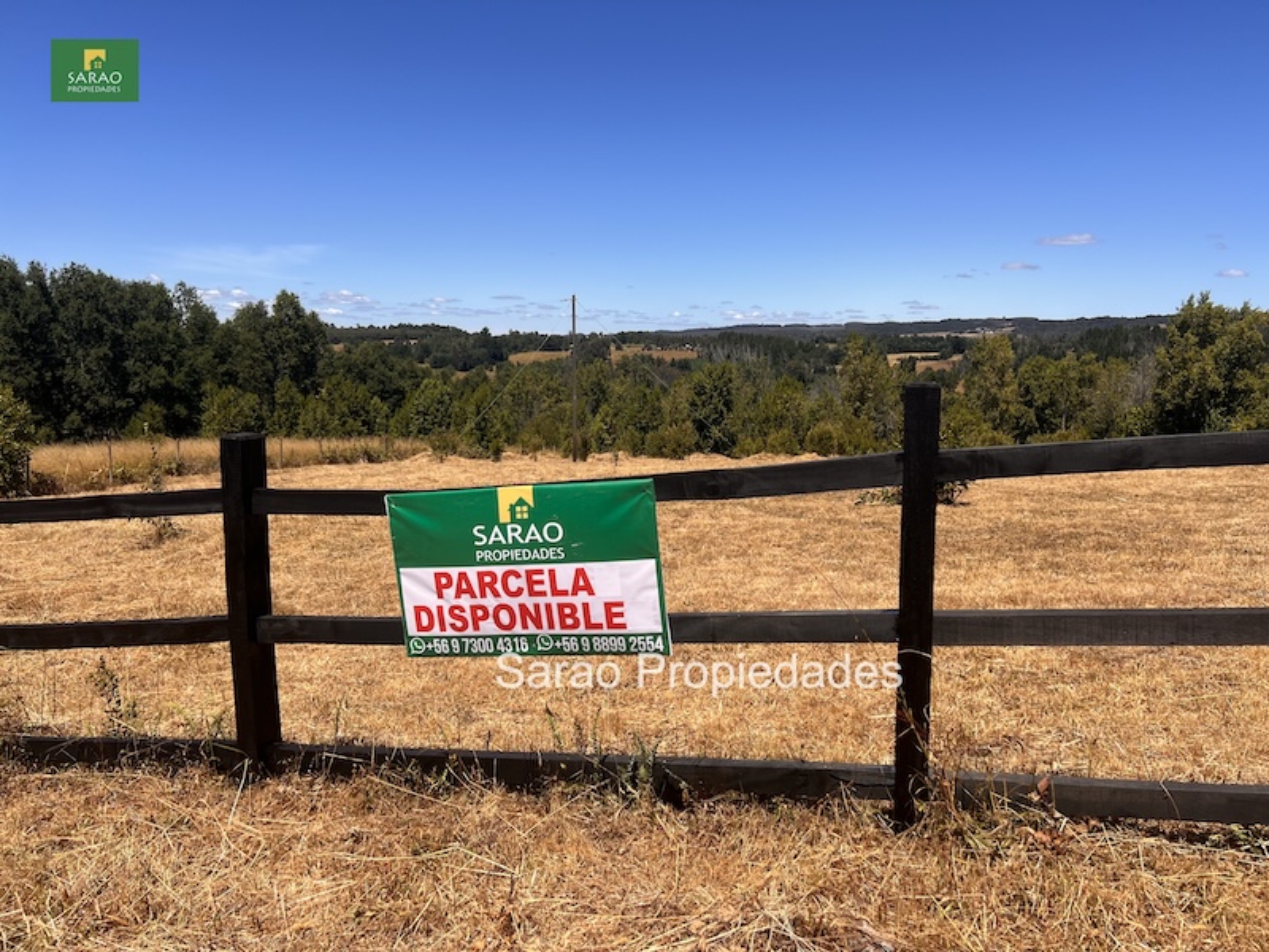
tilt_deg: -6.3
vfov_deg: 53.1
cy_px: 476
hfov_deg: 67.3
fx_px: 953
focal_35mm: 26
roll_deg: -1.8
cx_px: 634
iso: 50
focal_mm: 5.7
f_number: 1.5
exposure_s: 1/4831
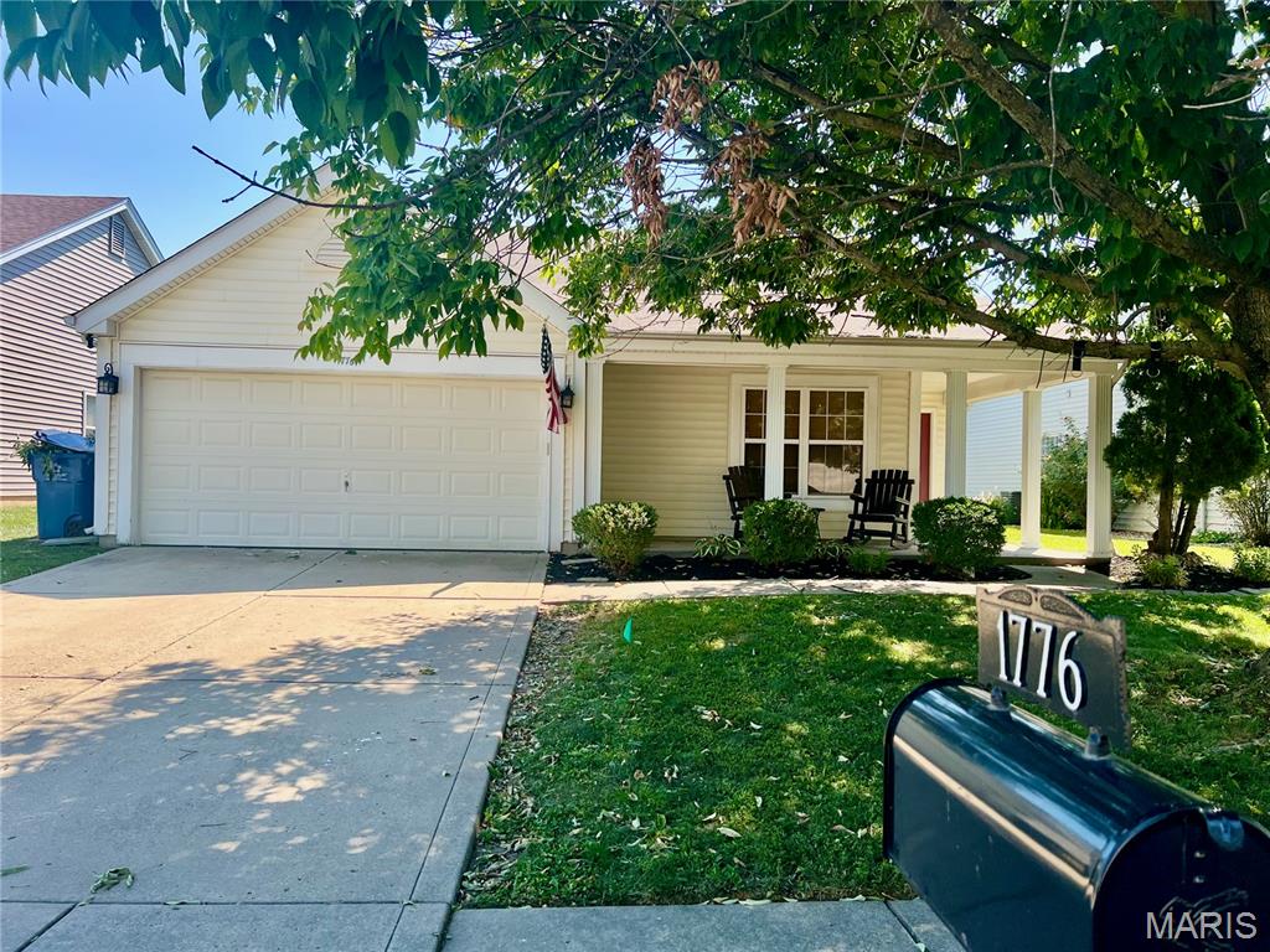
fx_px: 954
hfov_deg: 67.3
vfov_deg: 53.1
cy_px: 476
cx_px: 635
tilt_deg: +0.1
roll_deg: -1.3
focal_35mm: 26
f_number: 1.5
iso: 50
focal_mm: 5.7
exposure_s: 1/1224
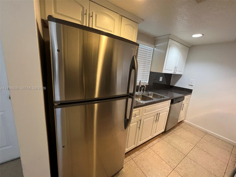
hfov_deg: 106.2
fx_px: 89
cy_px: 88
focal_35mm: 13
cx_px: 118
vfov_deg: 89.9
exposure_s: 1/60
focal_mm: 1.57
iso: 400
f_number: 1.8
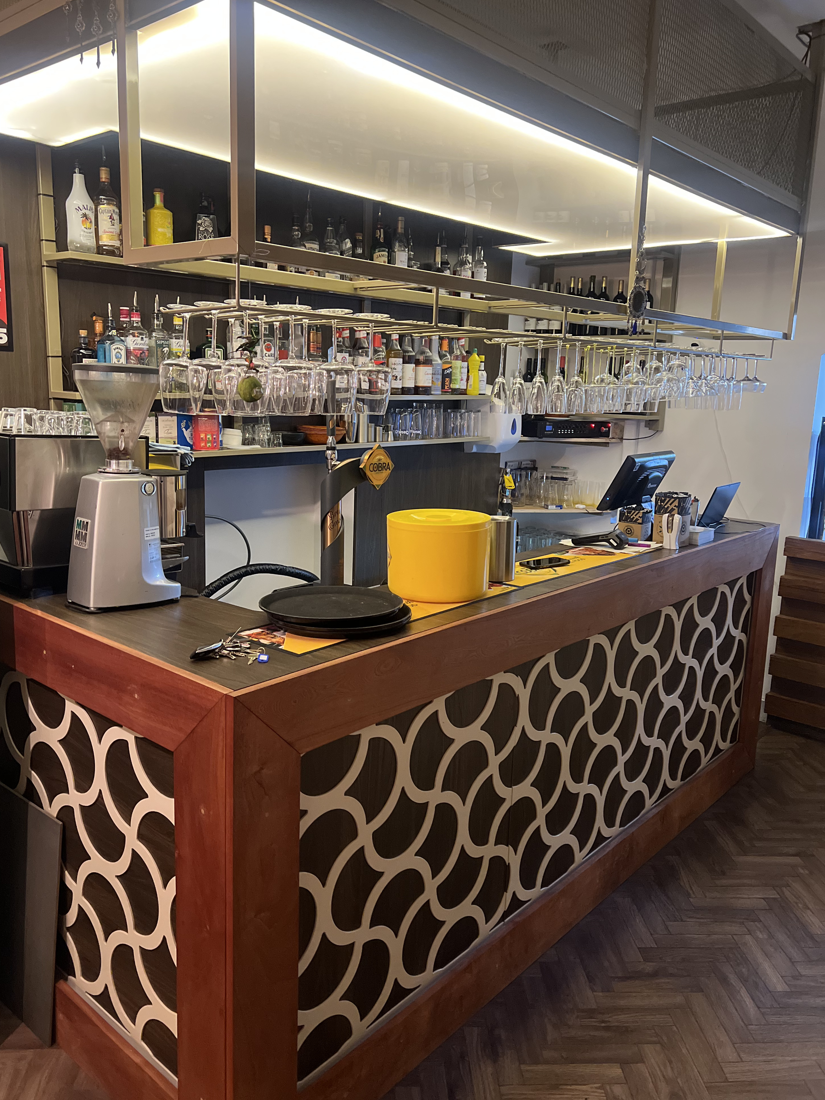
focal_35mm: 27
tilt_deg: -9.3
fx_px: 858
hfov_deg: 51.3
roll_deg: -3.2
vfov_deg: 65.3
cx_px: 398
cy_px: 530
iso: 500
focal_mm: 5.7
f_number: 1.5
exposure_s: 1/50
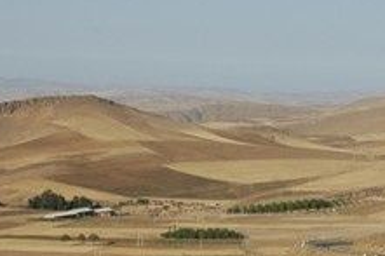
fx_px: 1218
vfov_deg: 12.0
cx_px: 216
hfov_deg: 18.0
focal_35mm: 114
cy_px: 199
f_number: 11
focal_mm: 28
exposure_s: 1/400
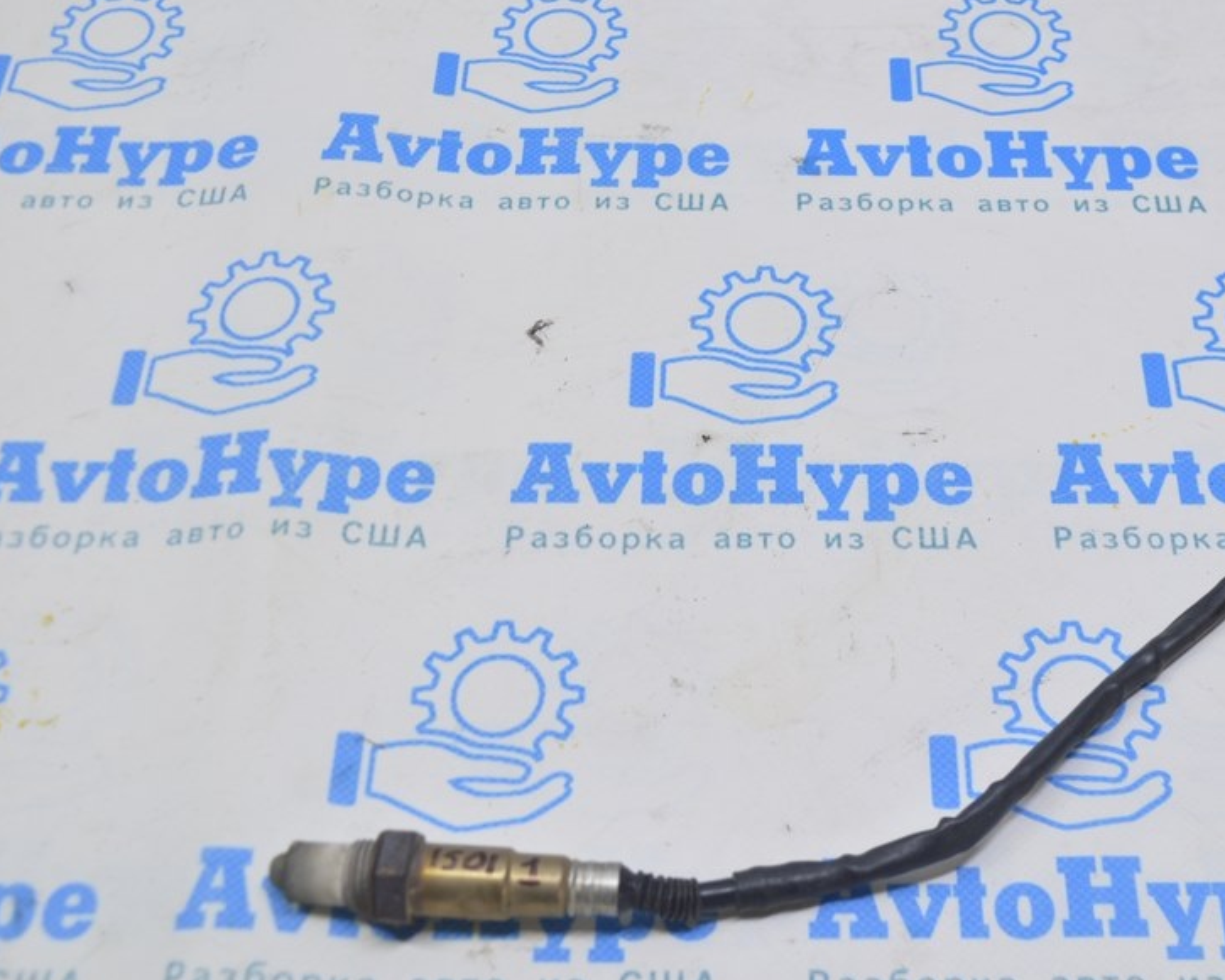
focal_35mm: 50
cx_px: 754
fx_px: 1801
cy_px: 494
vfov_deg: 30.4
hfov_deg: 37.4
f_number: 5.6
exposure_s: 1/25
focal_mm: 25
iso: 400
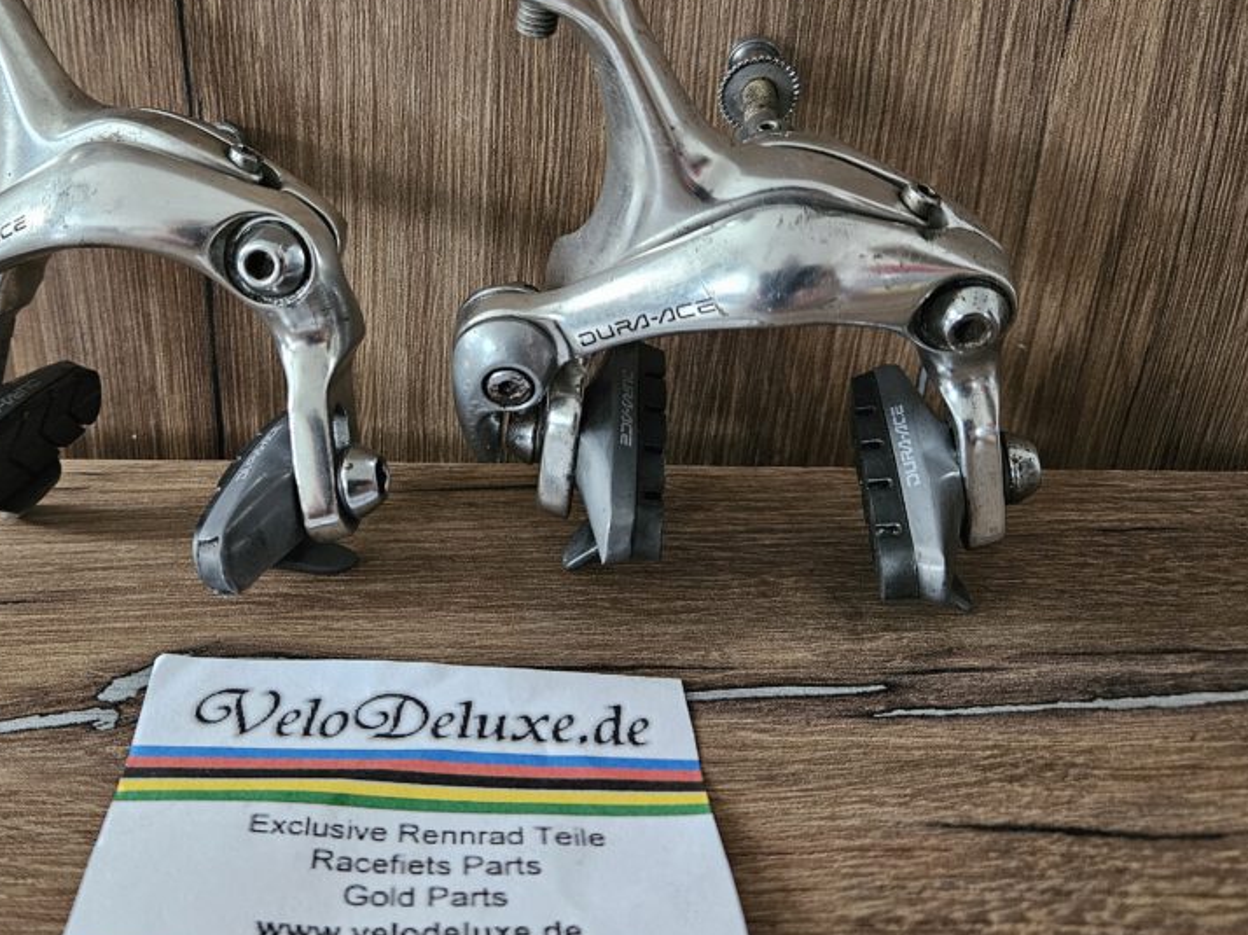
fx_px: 1189
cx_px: 421
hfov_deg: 54.3
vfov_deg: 42.5
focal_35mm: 33
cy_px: 337
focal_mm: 5.4
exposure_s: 1/50
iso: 800
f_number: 1.8
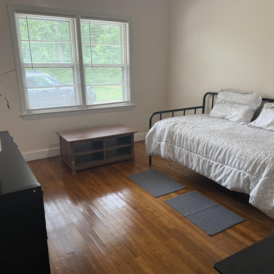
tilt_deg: -18.0
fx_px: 260
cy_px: 138
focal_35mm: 29
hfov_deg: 55.6
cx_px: 146
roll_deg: +0.2
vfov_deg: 55.6
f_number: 1.78
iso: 160
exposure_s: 1/60
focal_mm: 6.76
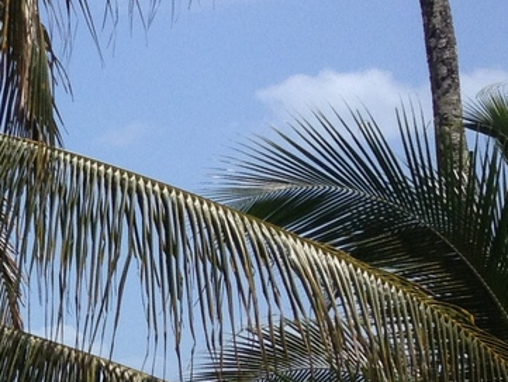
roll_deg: -0.3
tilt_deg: +0.4
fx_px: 2275
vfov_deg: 9.5
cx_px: -546
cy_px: 352
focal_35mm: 155
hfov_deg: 11.4
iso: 50
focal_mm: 4.28
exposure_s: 1/1972
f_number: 2.4
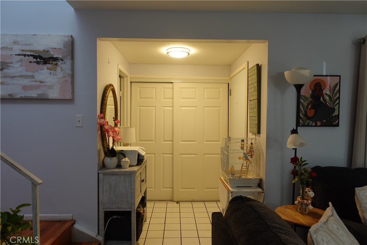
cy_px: 122
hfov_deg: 73.7
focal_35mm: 24
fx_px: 245
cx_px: 184
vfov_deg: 53.1
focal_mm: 9.4
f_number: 2
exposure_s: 1/30
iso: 125
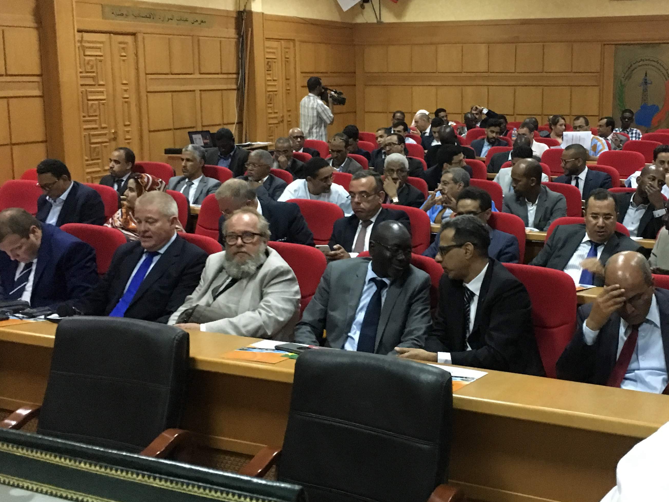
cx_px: 424
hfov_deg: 41.7
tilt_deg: -10.5
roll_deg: -0.3
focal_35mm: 45
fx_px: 870
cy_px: 220
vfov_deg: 32.2
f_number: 2.2
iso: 320
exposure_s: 1/17
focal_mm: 4.15
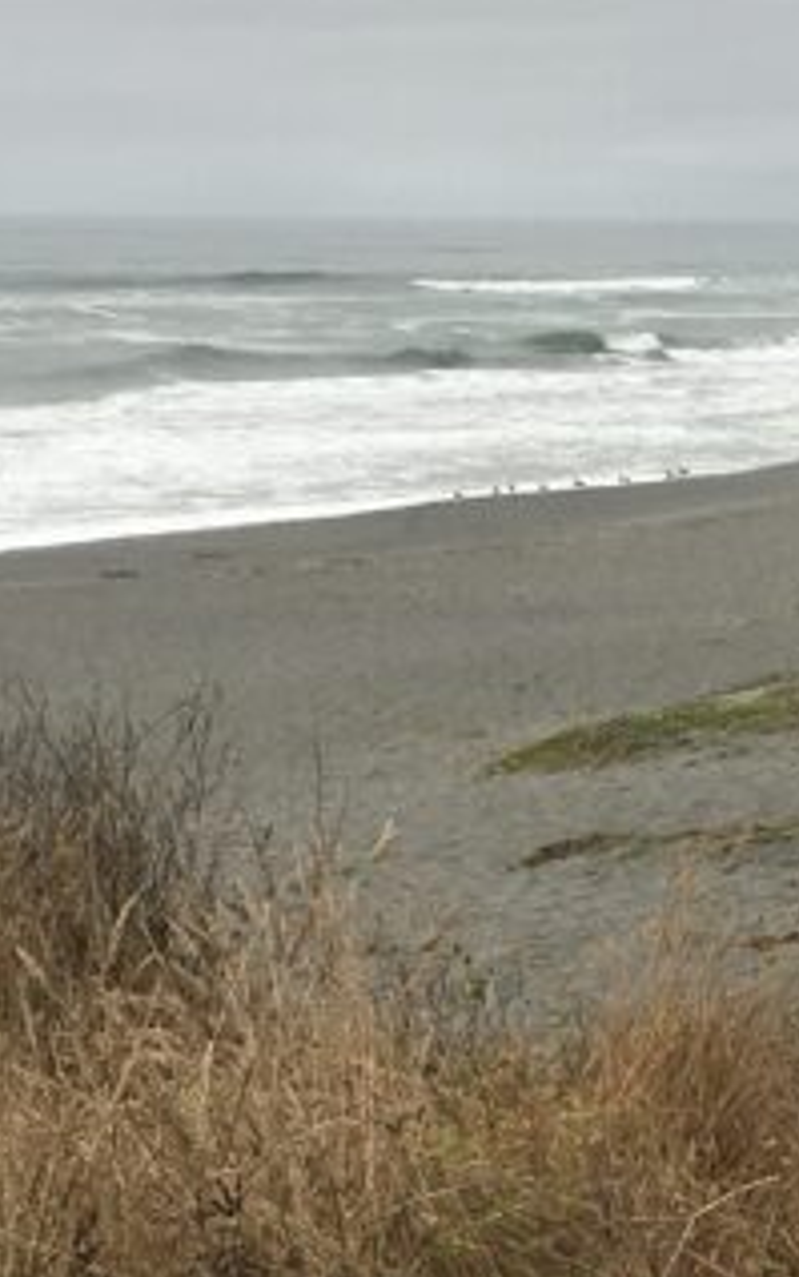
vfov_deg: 21.0
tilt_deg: -5.3
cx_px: 502
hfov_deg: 13.2
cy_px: 550
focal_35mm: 99
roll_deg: +0.0
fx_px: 3446
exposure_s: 1/1304
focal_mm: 4.15
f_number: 2.2
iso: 25
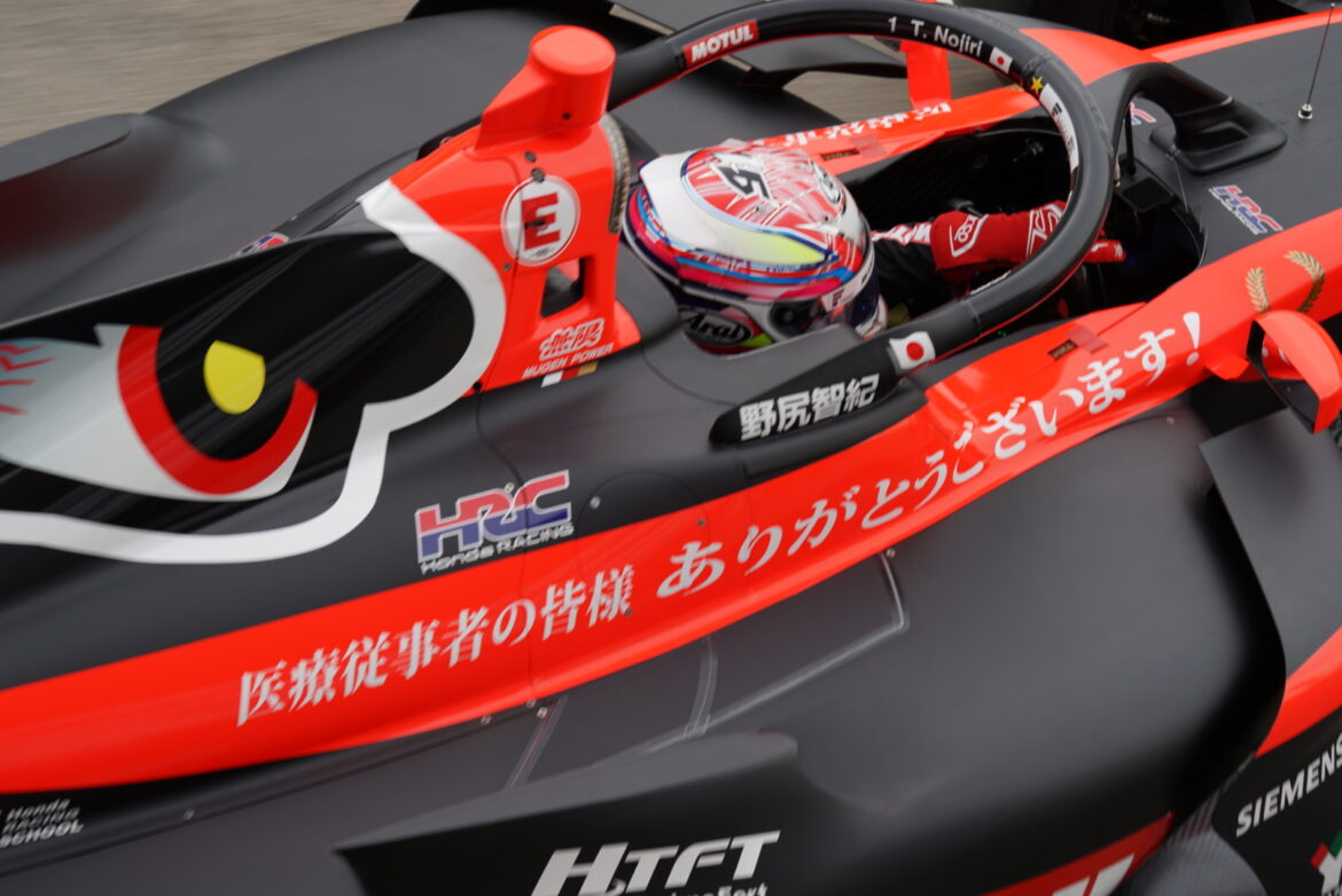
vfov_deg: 6.9
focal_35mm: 200
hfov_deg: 10.3
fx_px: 7461
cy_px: 448
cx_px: 671
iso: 125
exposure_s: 1/80
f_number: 11
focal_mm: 200
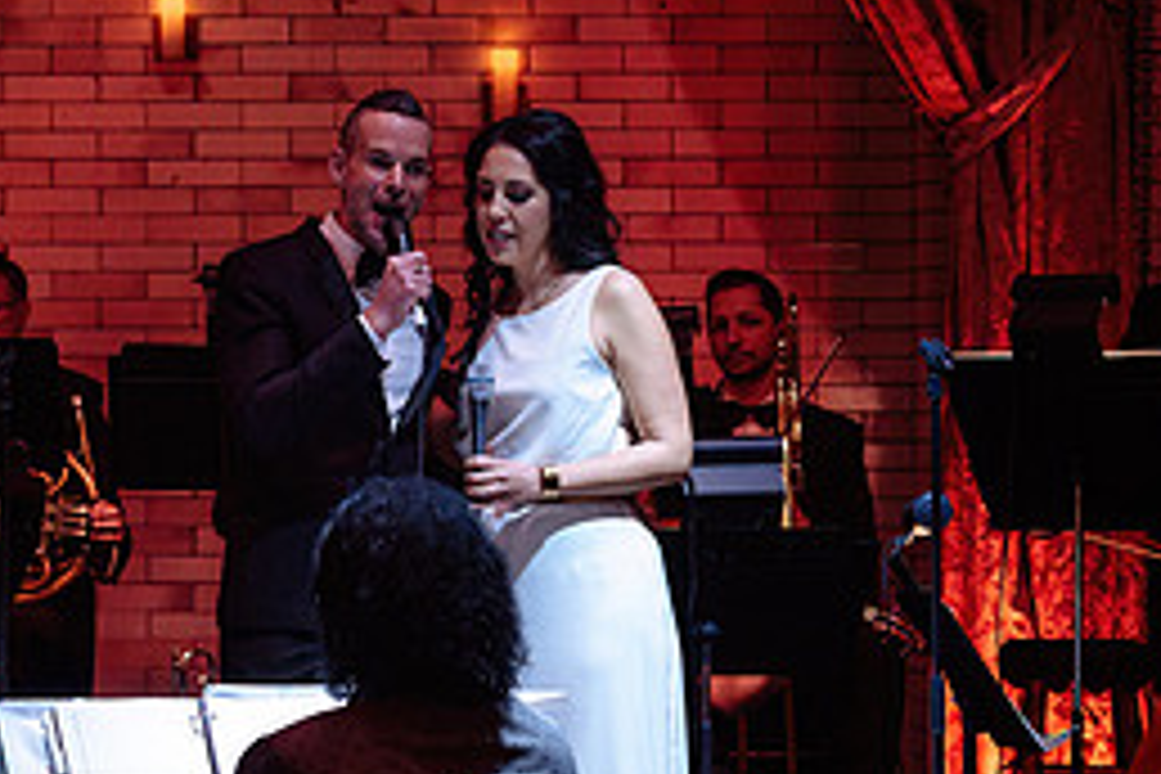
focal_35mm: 163
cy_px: 520
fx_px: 5256
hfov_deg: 12.5
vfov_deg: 8.4
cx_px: 230
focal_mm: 70
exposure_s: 1/125
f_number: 3.5
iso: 2000
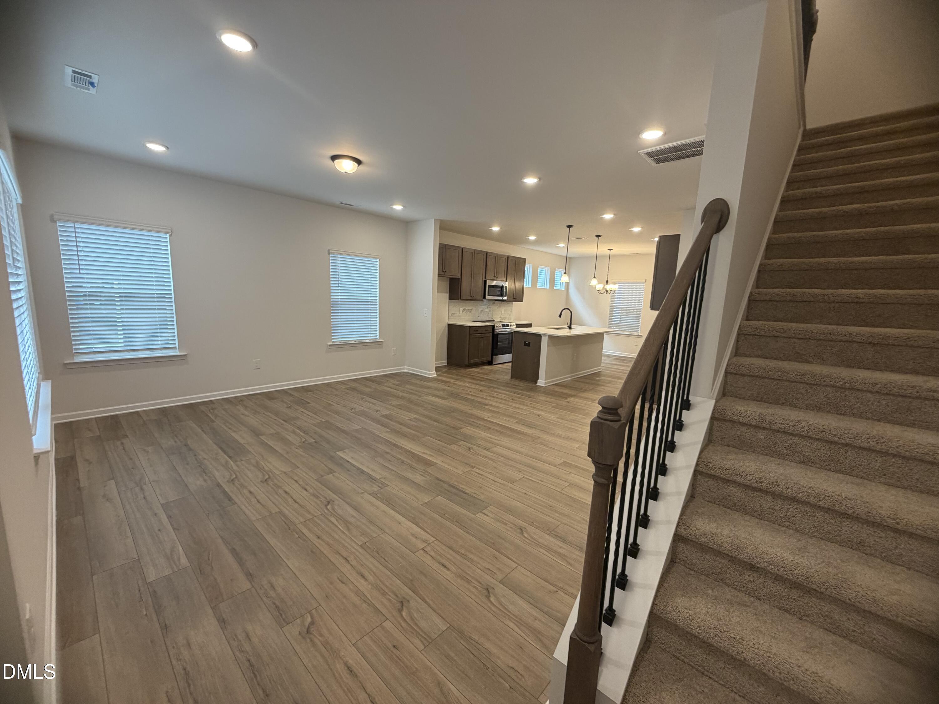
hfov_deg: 102.1
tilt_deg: -8.0
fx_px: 380
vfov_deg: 85.7
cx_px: 470
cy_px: 352
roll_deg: -2.5
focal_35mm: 14
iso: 160
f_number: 2.2
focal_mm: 2.22
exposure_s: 1/60
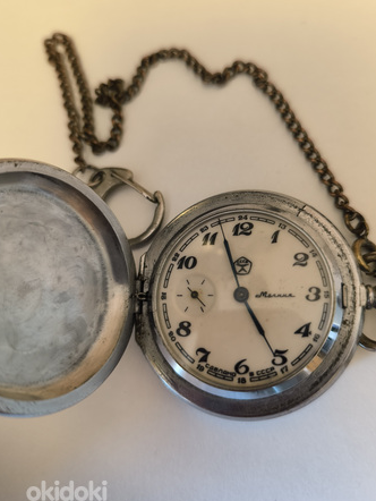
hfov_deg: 53.0
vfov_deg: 67.3
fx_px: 376
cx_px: 207
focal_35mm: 26
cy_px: 247
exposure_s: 1/25
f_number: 1.65
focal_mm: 6.14
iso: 1600
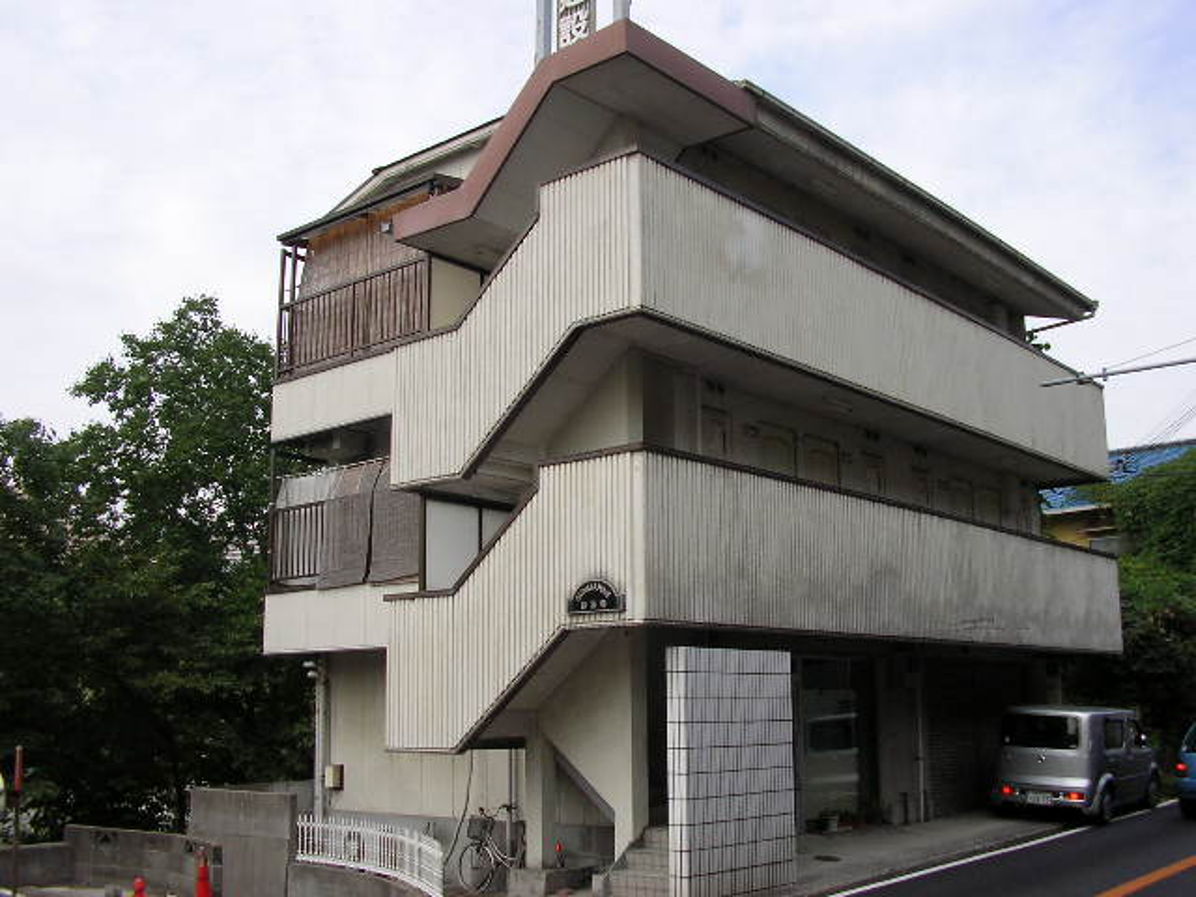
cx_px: 598
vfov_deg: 37.7
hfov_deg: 49.0
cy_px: 448
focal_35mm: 38
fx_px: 1313
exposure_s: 1/488
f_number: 4.1
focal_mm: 5.8
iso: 71
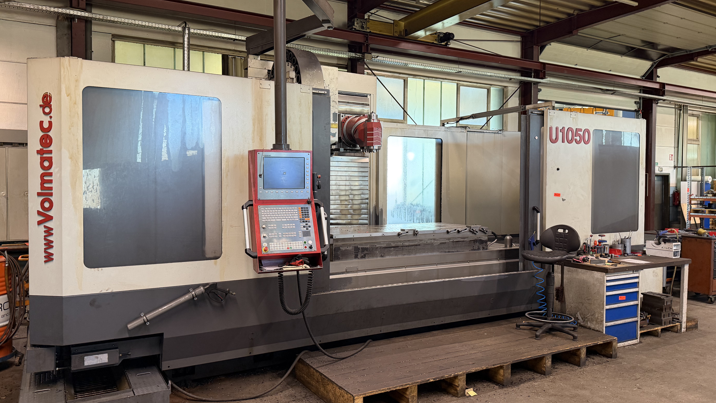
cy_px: 194
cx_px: 347
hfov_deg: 69.8
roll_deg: +0.0
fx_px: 513
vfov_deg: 42.9
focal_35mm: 27
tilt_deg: -1.6
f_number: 1.78
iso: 250
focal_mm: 6.76
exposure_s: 1/50
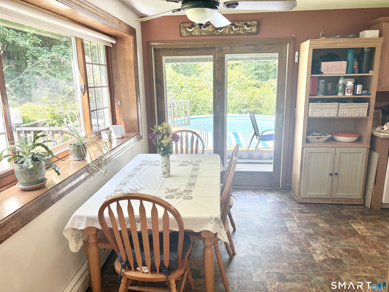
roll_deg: +0.8
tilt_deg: -12.9
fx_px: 292
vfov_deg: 53.1
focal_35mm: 26
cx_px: 194
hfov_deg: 67.3
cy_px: 146
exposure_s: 1/121
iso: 40
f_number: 1.6
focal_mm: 5.96
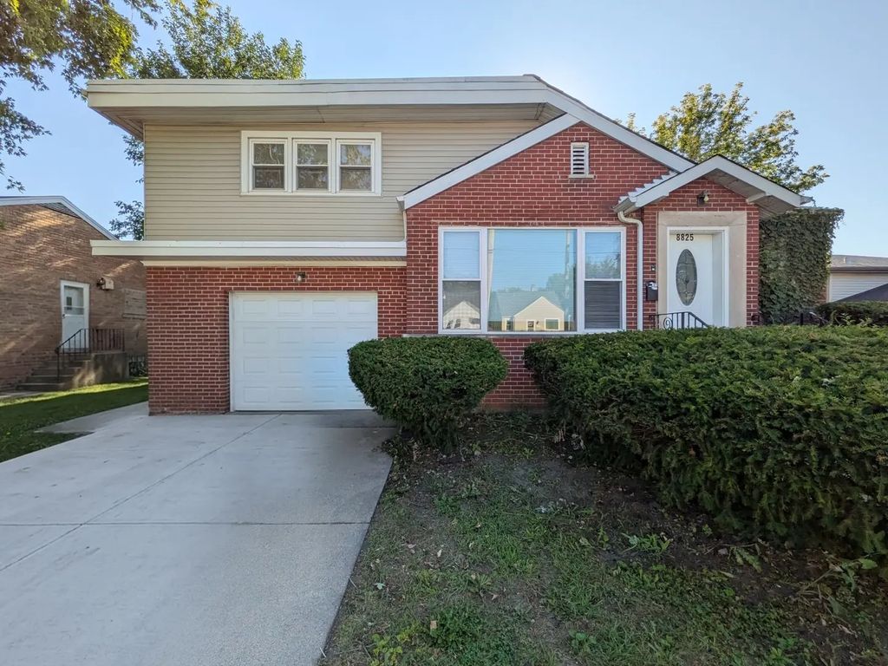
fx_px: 359
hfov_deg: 102.1
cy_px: 333
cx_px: 444
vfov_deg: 85.7
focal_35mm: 14
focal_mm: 1.85
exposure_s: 1/1481
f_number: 2.2
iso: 45
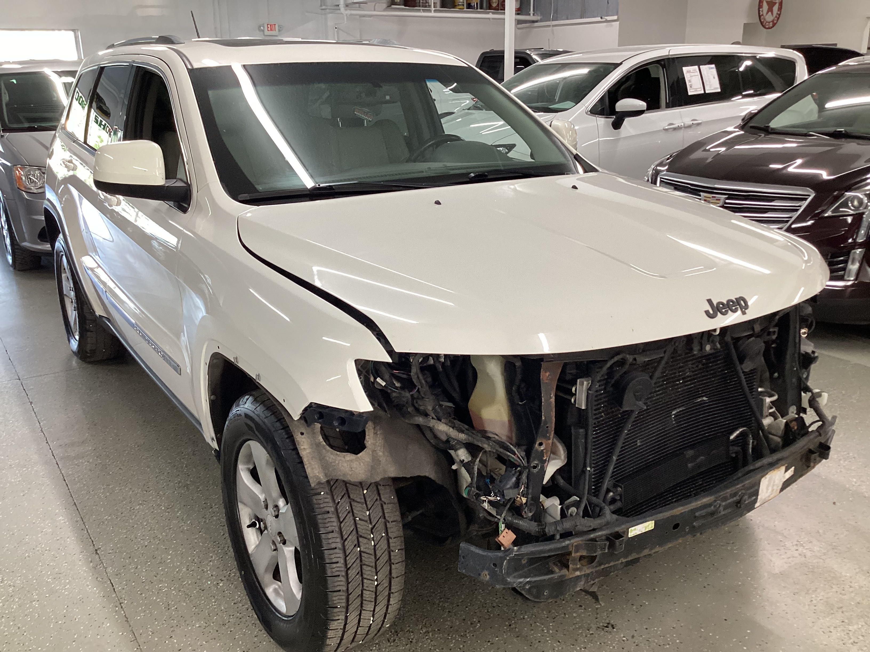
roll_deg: +0.6
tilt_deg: -18.8
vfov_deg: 45.4
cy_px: 326
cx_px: 435
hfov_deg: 58.4
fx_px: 779
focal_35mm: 31
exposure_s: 1/60
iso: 125
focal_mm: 3.3
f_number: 2.4
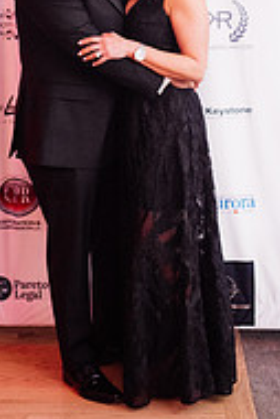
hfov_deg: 16.5
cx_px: 119
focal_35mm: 83
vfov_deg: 23.0
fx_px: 966
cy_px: -44
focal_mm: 35
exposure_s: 1/200
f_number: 2.8
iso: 2500
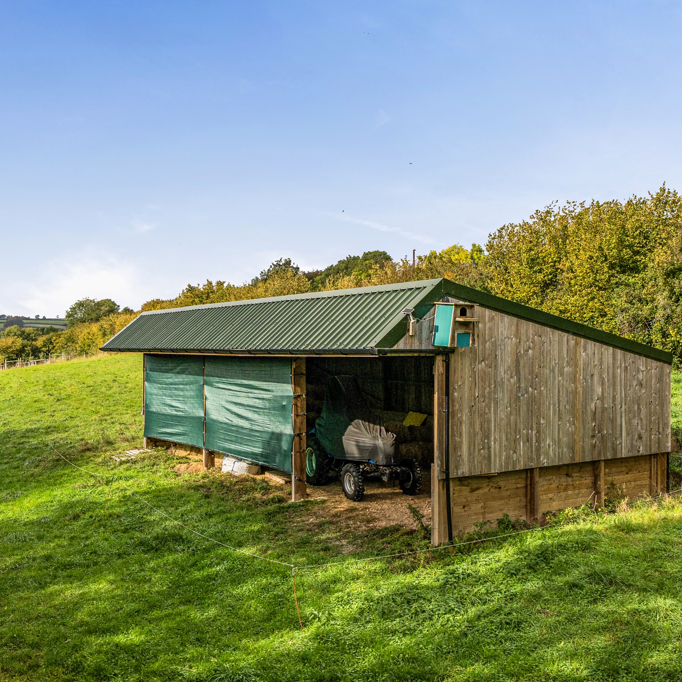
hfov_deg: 51.1
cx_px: 339
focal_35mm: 32
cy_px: 341
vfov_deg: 51.1
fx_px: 713
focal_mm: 17
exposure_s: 1/1250
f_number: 8
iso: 400
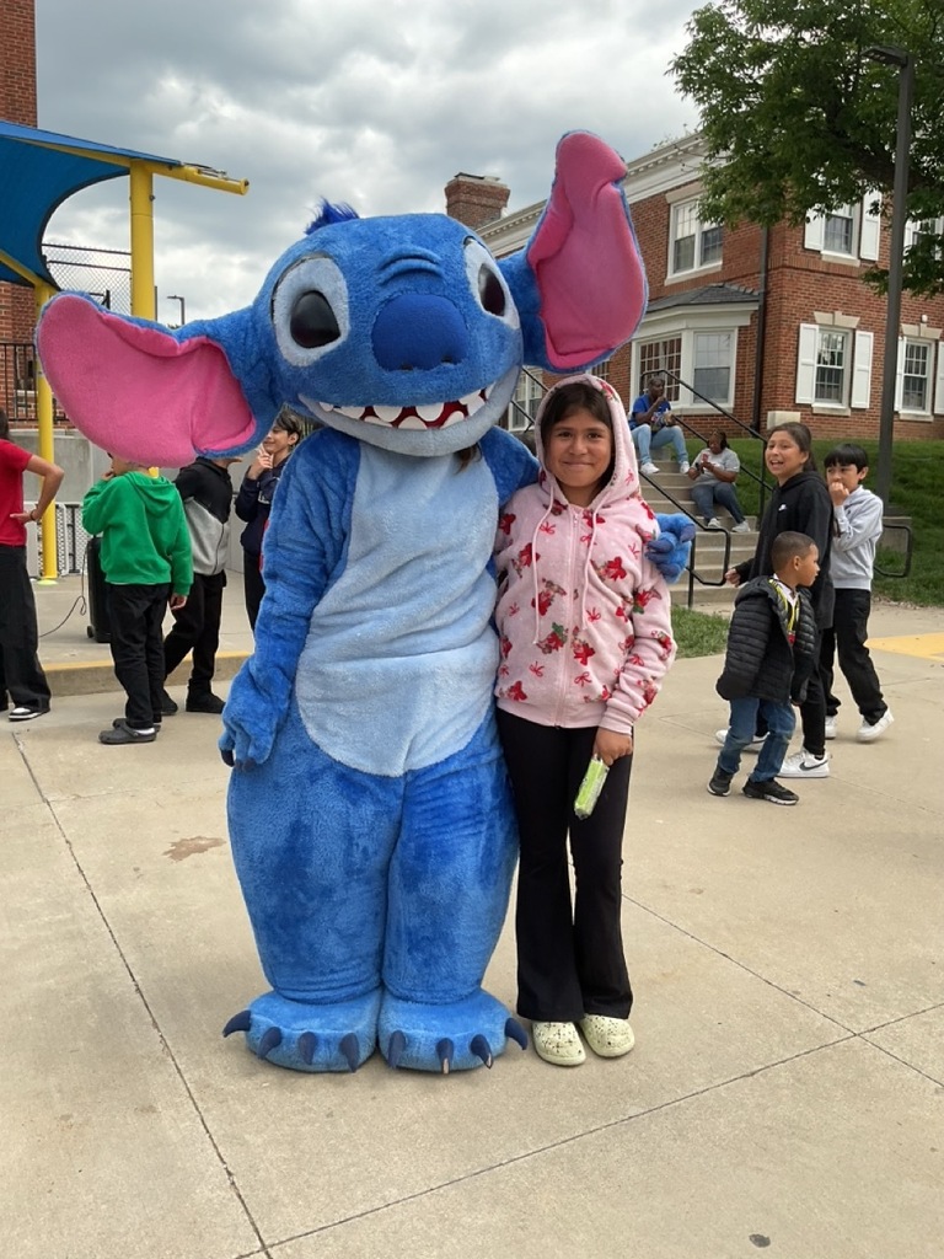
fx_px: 1054
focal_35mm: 29
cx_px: 472
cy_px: 630
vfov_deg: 61.7
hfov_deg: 48.2
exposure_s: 1/929
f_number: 1.8
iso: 16
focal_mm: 3
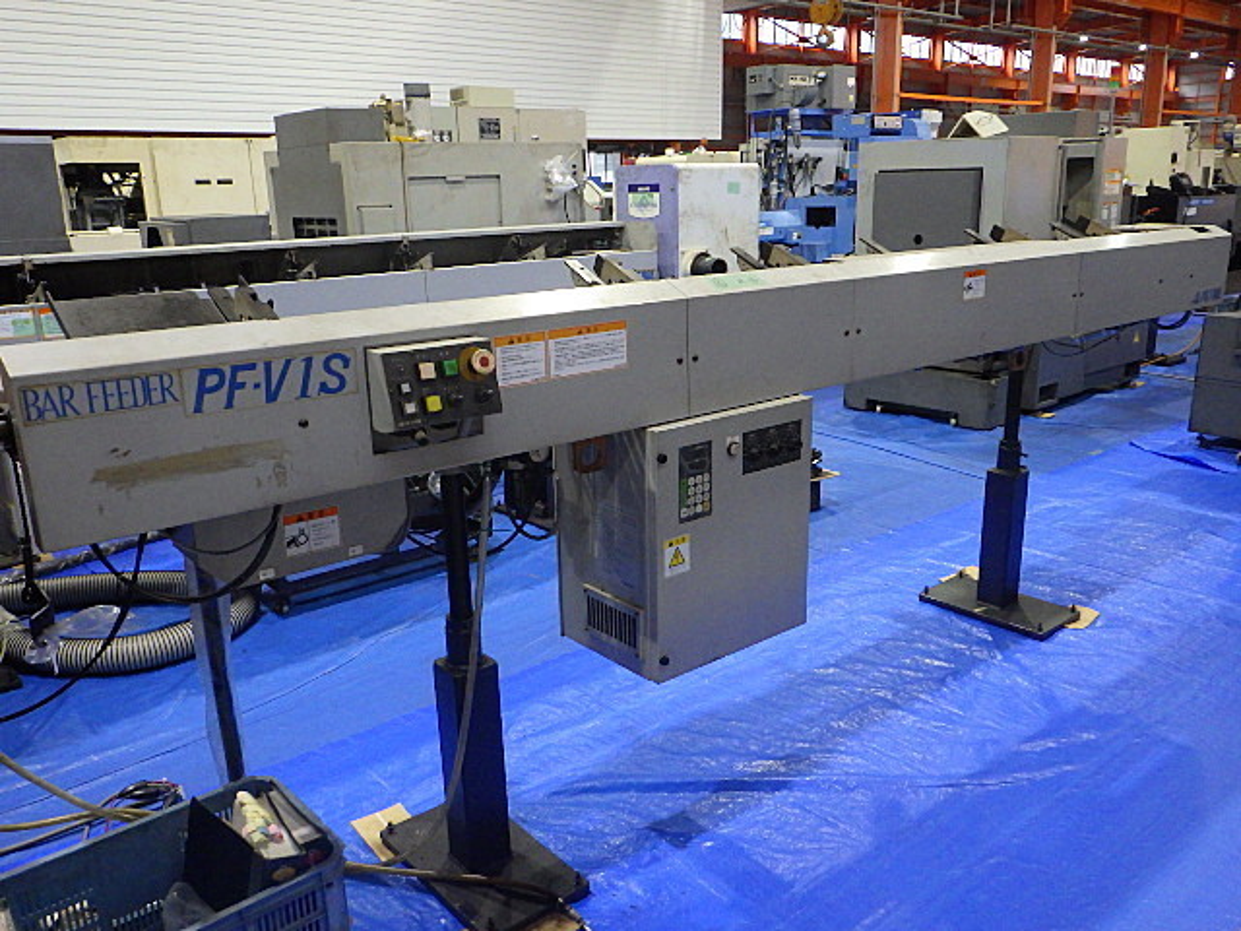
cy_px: 466
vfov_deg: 49.7
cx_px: 620
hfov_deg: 63.4
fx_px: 1004
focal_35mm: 28
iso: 1000
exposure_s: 1/45
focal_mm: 5
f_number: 3.5
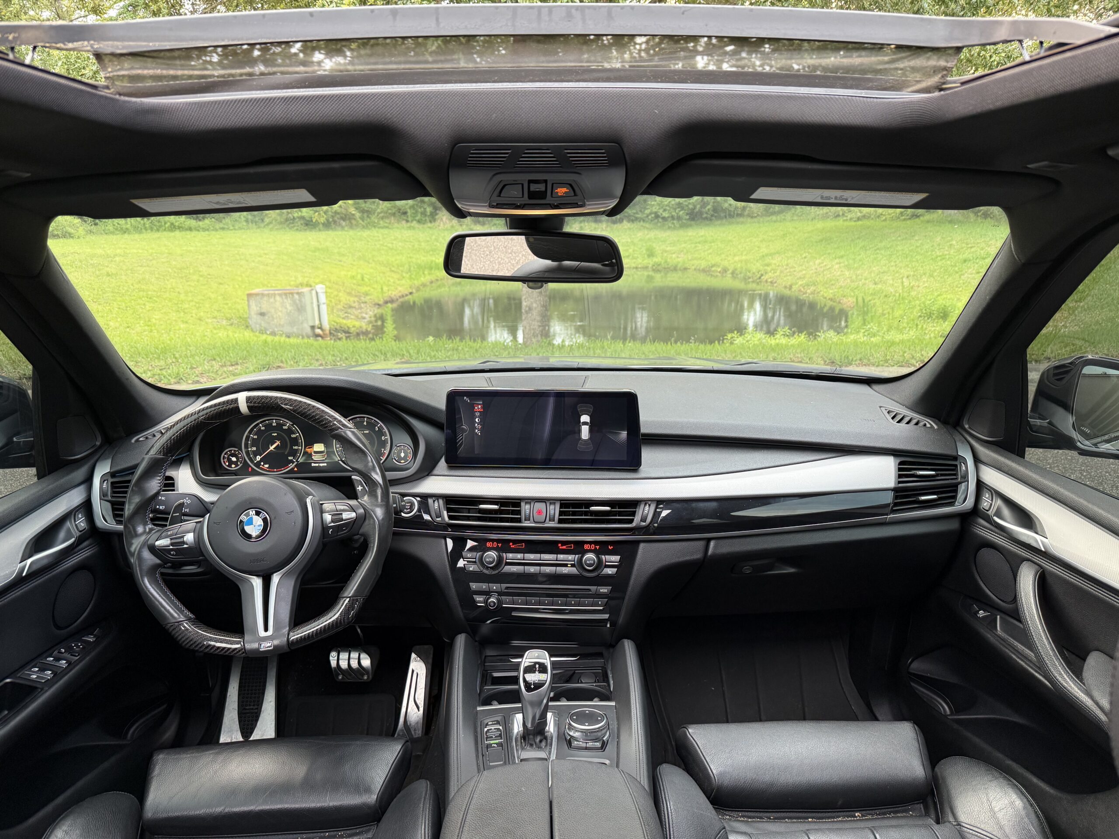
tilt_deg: -14.5
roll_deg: +1.0
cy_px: 420
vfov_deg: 56.8
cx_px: 560
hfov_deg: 71.6
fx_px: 776
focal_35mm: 24
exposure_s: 1/105
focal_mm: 6.76
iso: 200
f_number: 1.78
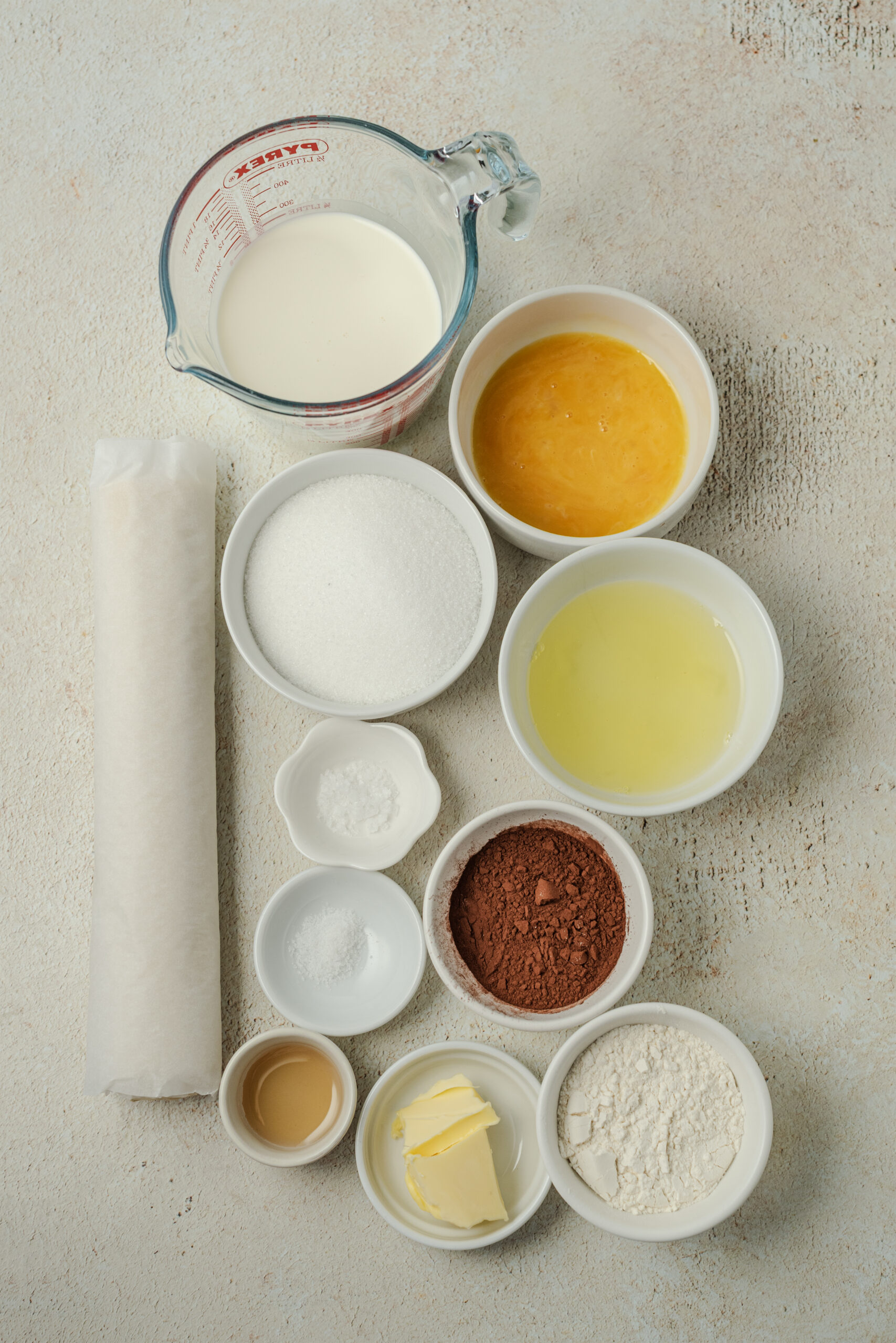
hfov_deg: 27.0
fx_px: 1866
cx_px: 448
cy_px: 672
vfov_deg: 39.6
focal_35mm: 50
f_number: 5.6
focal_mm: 50
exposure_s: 1/60
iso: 320
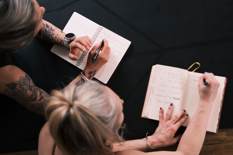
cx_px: 116
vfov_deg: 25.5
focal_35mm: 53
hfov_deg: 37.5
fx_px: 343
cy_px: 78
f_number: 2
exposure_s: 1/125
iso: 640
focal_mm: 35
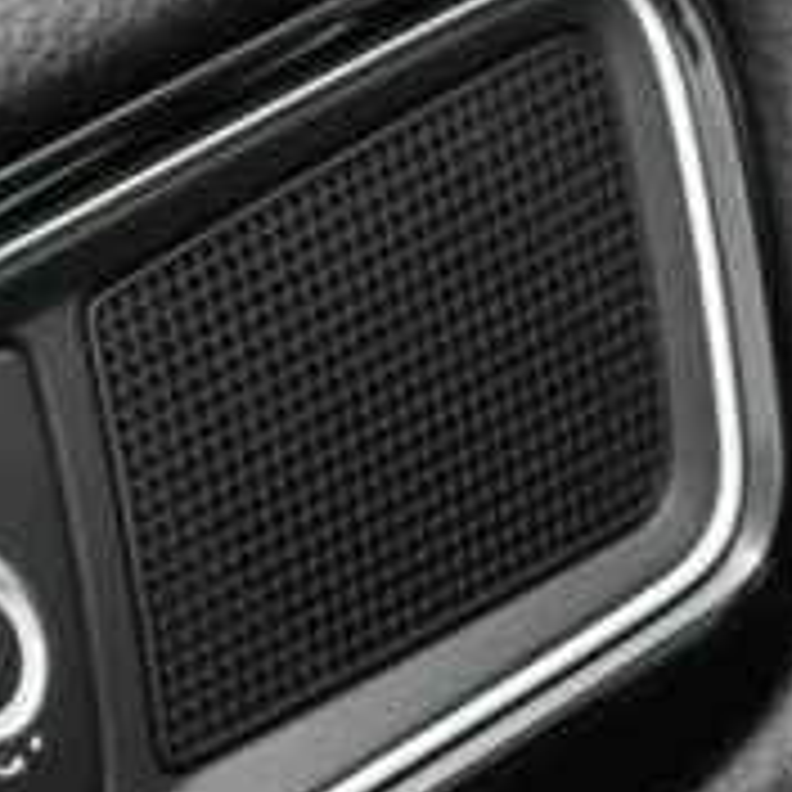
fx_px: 5539
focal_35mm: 214
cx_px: -207
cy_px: 428
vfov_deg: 8.2
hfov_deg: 8.1
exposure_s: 1/250
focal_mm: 10.7
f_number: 3.5
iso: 100
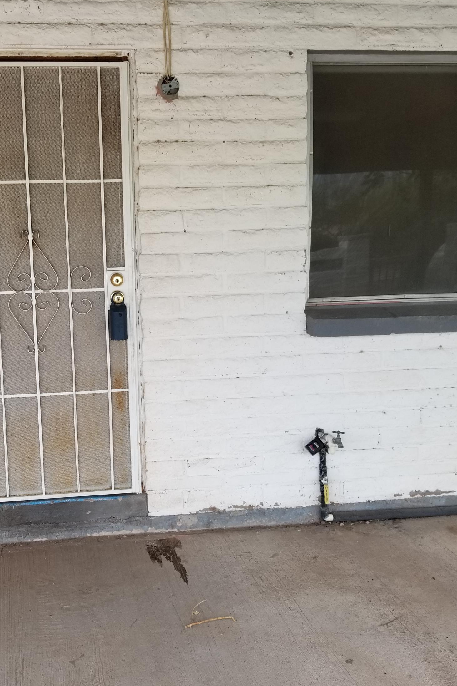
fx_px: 704
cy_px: 343
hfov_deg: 35.7
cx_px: 164
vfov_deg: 51.9
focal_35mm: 37
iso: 50
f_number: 1.7
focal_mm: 4.25
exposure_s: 1/123
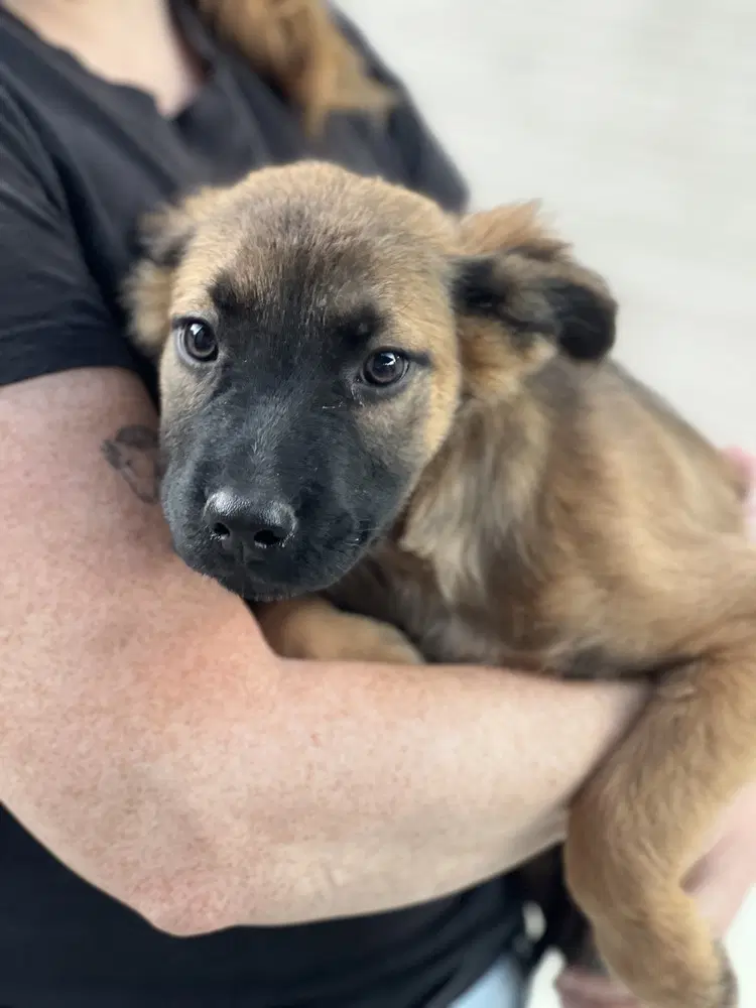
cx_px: 378
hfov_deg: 19.1
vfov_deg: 25.3
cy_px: 504
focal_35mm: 77
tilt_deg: -15.0
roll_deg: -2.3
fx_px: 2242
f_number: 2.8
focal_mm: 9
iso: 200
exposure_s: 1/40
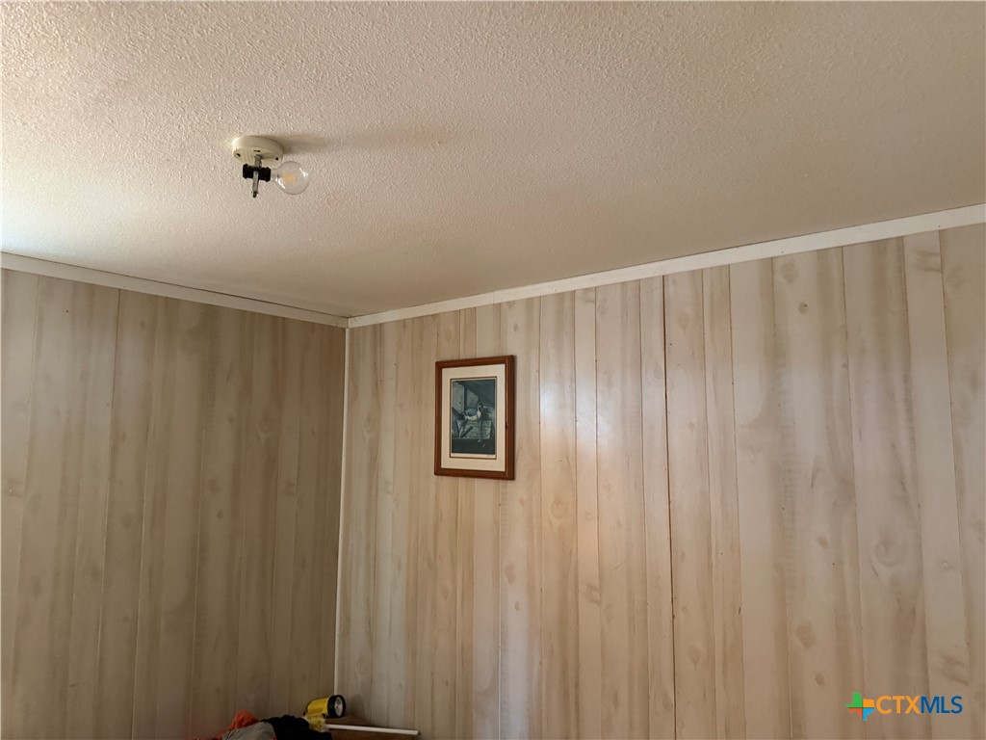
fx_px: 684
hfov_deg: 71.6
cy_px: 370
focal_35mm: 24
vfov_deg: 56.8
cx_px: 493
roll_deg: +0.5
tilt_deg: +6.0
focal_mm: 6.76
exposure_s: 1/40
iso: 800
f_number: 1.78
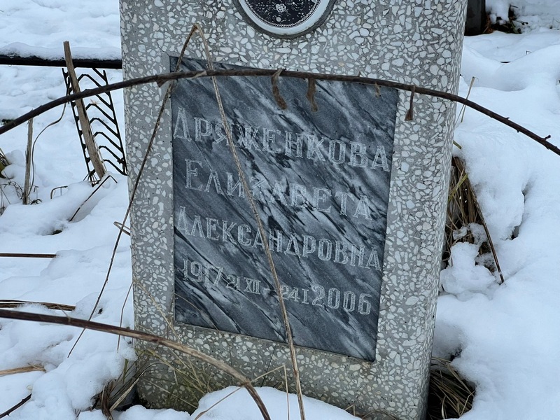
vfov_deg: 19.1
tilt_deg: -24.8
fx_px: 1246
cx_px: 280
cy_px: 210
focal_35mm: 77
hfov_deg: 25.3
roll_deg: +3.6
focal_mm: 9
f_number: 2.8
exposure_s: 1/95
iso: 200
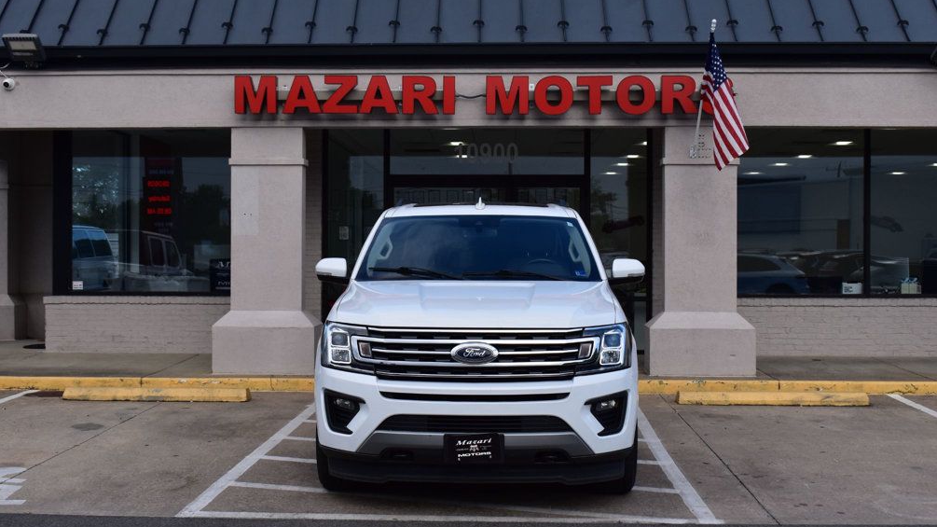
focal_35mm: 48
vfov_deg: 24.9
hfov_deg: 42.9
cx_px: 462
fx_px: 1192
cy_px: 269
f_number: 10
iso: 400
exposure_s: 1/320
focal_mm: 30
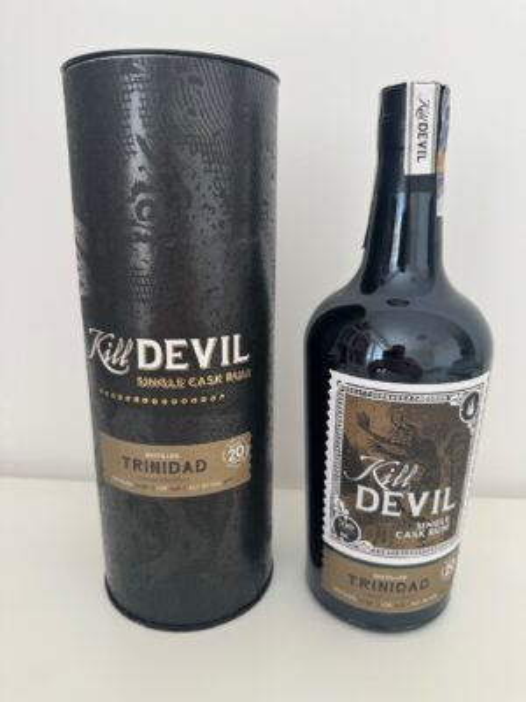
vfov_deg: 71.6
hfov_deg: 56.8
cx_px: 263
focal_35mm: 24
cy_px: 351
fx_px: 486
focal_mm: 6.76
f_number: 1.78
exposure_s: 1/121
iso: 80
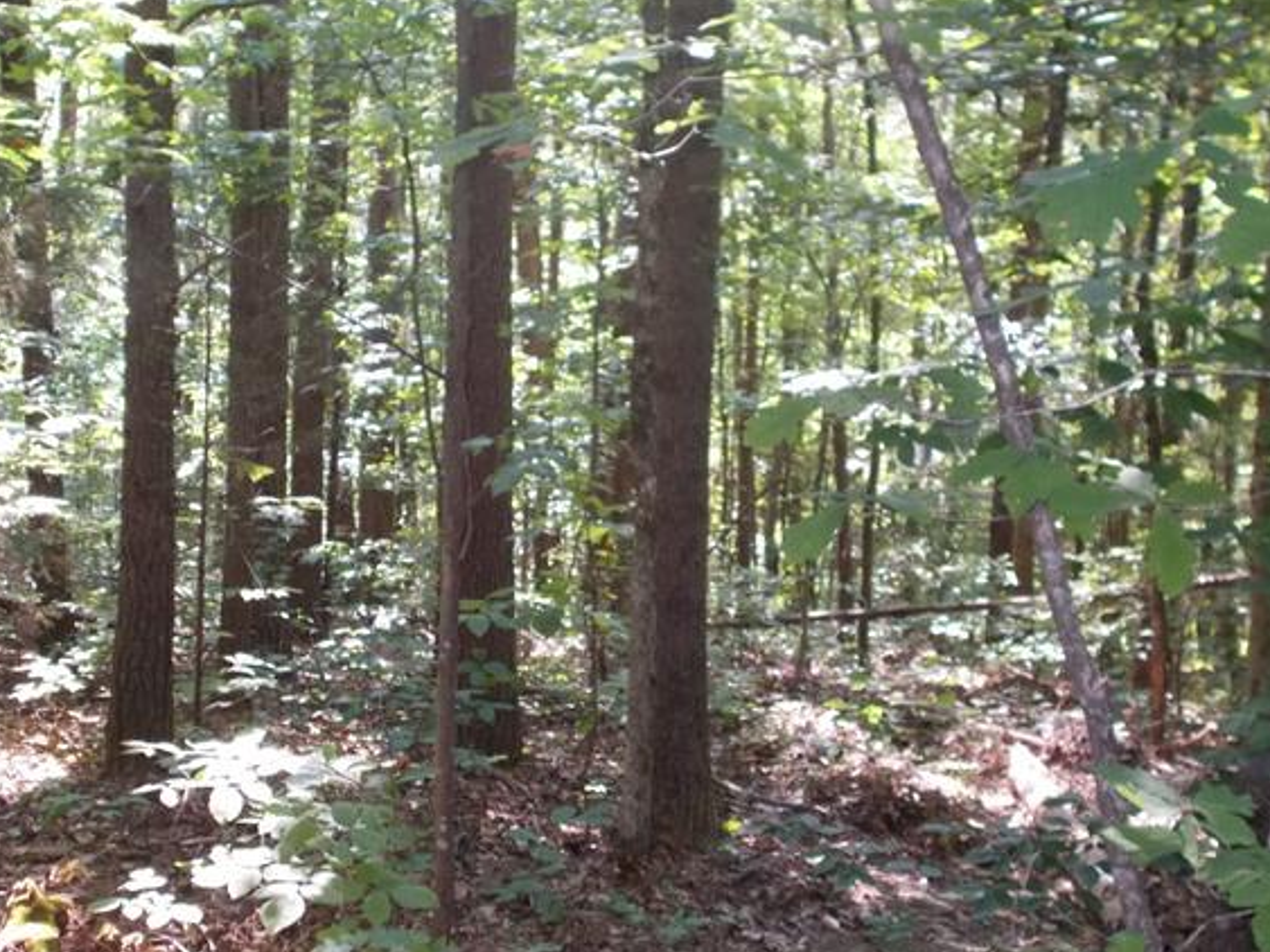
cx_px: 602
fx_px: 1834
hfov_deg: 38.2
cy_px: 456
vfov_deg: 29.1
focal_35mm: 50
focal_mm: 7.9
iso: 360
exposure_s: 1/40
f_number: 4.2
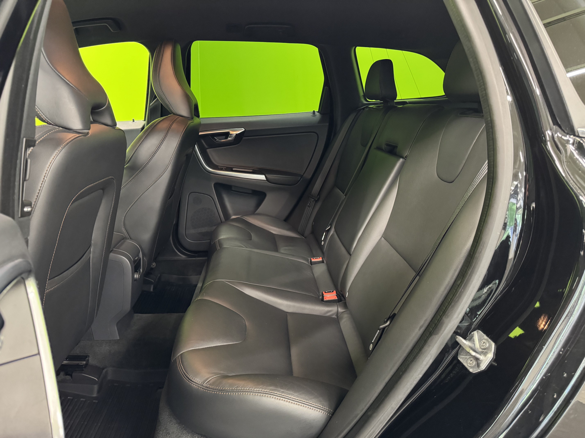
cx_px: 292
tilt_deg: -16.0
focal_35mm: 24
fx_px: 406
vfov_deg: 56.8
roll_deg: -1.8
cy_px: 219
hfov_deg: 71.6
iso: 800
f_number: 1.78
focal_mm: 6.76
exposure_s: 1/33
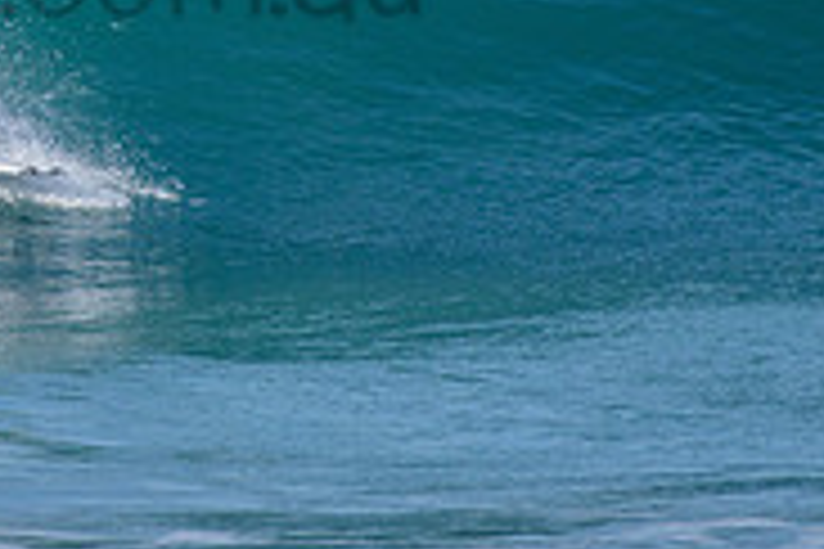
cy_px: -88
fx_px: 36207
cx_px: -54
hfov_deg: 1.3
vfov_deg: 0.9
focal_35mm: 1582
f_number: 5.6
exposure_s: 1/2500
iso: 250
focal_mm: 500
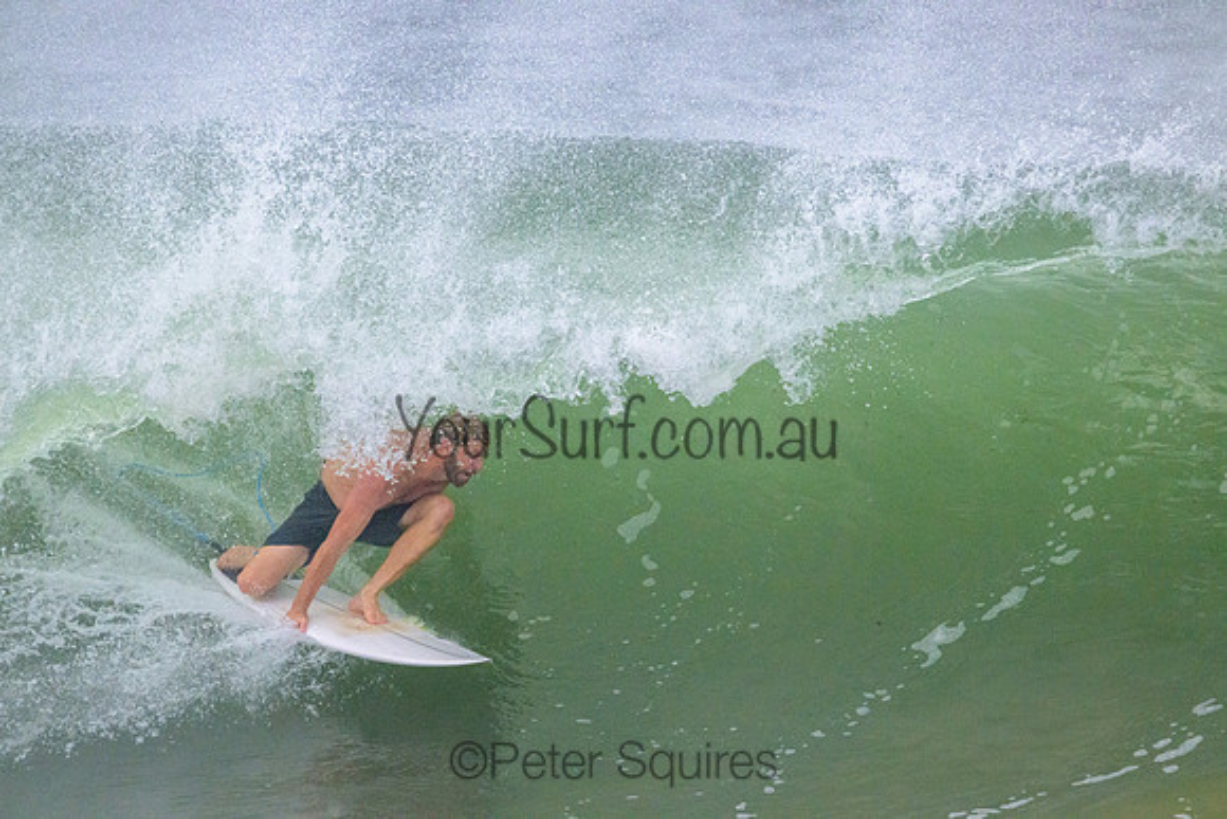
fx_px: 27272
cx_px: 614
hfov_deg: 2.6
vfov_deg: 1.7
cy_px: 410
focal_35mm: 800
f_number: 11
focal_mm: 800
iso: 8000
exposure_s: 1/3200
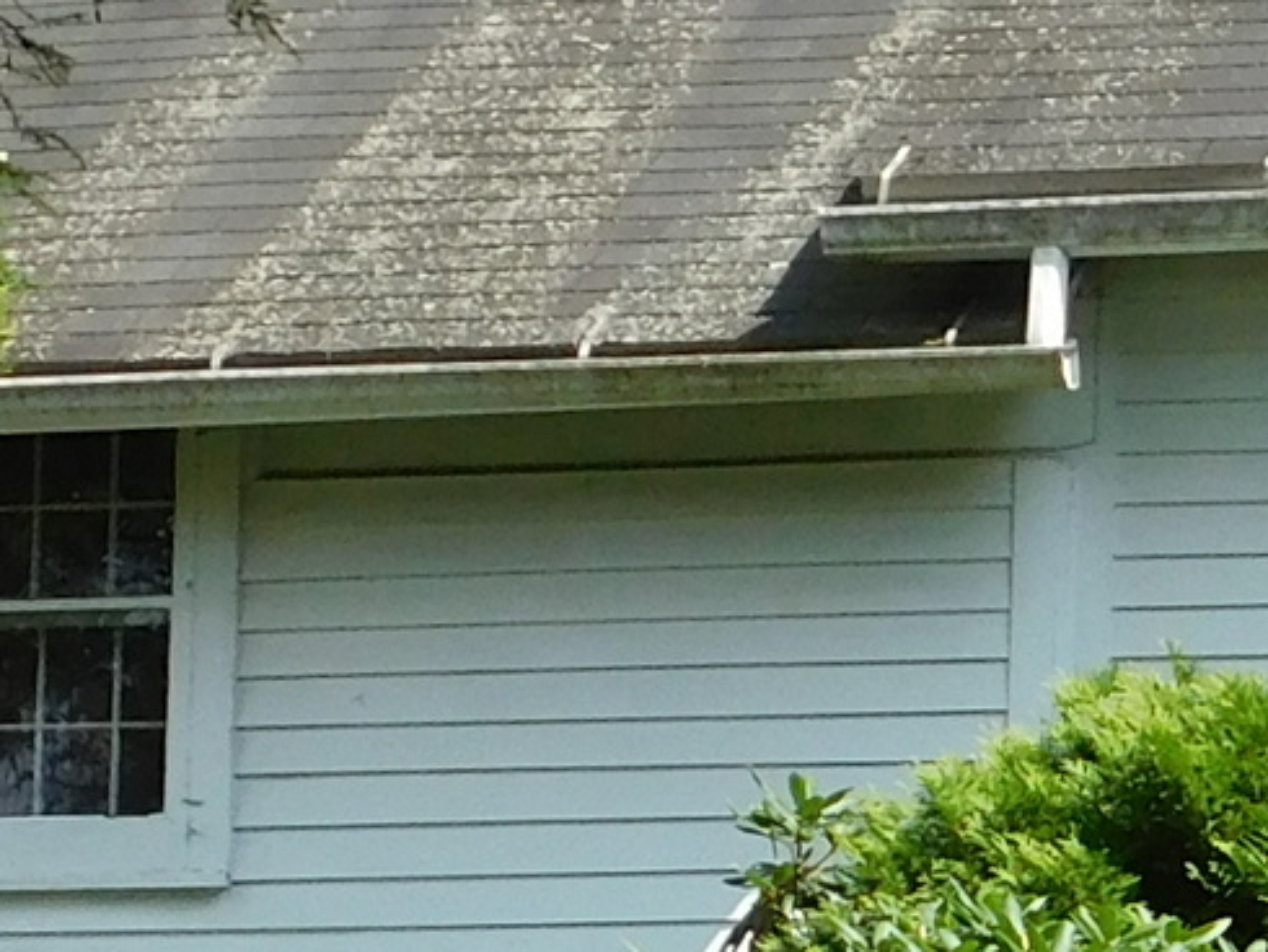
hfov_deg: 10.3
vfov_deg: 7.8
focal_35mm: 188
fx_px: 6890
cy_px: 1206
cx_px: 1651
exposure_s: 1/800
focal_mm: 5.3
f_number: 3.2
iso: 125
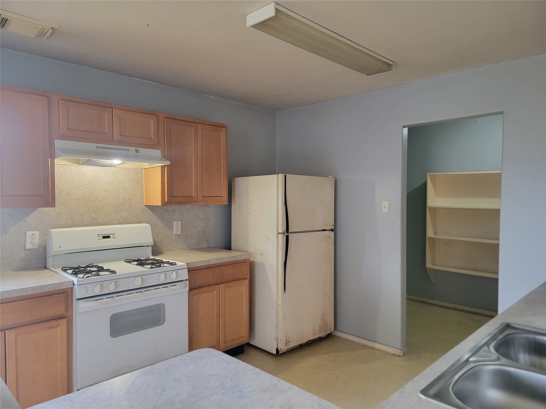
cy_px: 204
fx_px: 379
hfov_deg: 71.6
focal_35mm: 24
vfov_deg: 56.8
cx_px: 273
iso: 250
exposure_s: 1/40
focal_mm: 6.7
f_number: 1.8
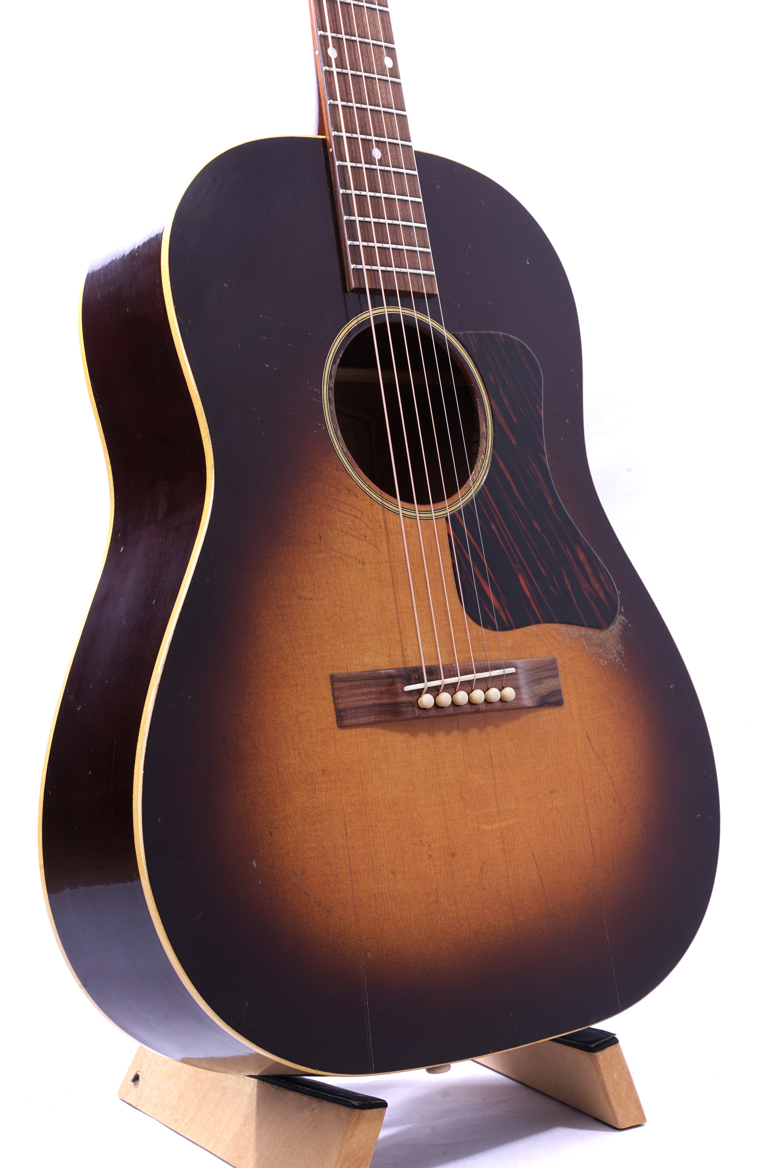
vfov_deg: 33.4
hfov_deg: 22.6
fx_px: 1947
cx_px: 390
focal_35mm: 60
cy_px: 584
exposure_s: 1/50
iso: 100
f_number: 20
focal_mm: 60
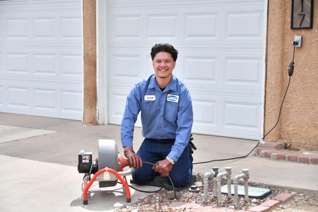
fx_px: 583
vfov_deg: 20.6
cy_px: 106
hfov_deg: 30.5
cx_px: 159
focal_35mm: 66
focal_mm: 44
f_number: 2.8
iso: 200
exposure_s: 1/2500
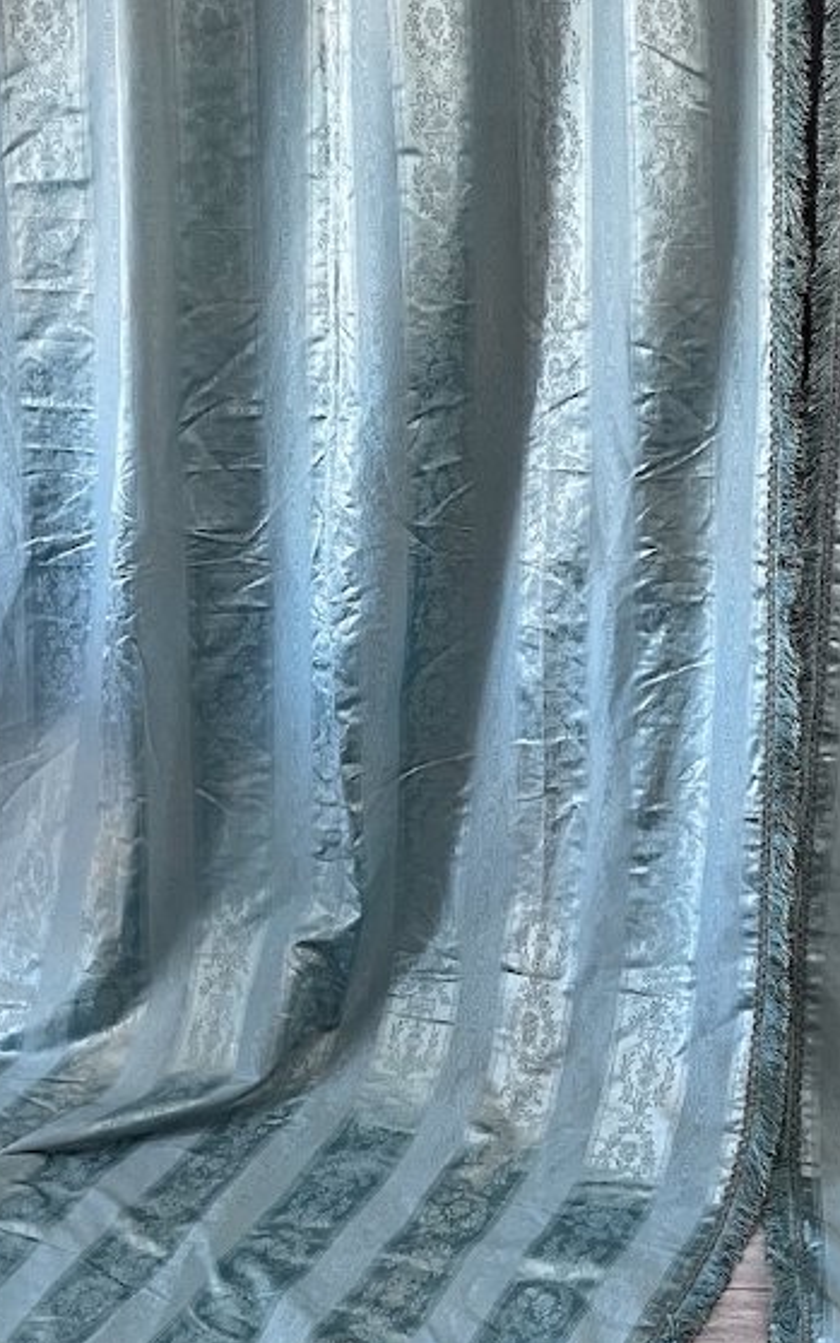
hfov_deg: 22.2
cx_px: 777
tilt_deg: -18.5
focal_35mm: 57
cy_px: 626
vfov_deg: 35.7
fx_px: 2087
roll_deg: +0.3
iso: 125
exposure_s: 1/60
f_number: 1.6
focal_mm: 5.1
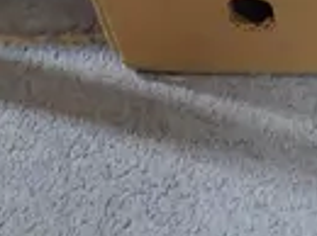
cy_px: -415
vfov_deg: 5.0
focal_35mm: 284
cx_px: 532
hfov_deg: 6.8
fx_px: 2596
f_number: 4
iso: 800
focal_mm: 18
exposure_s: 1/60
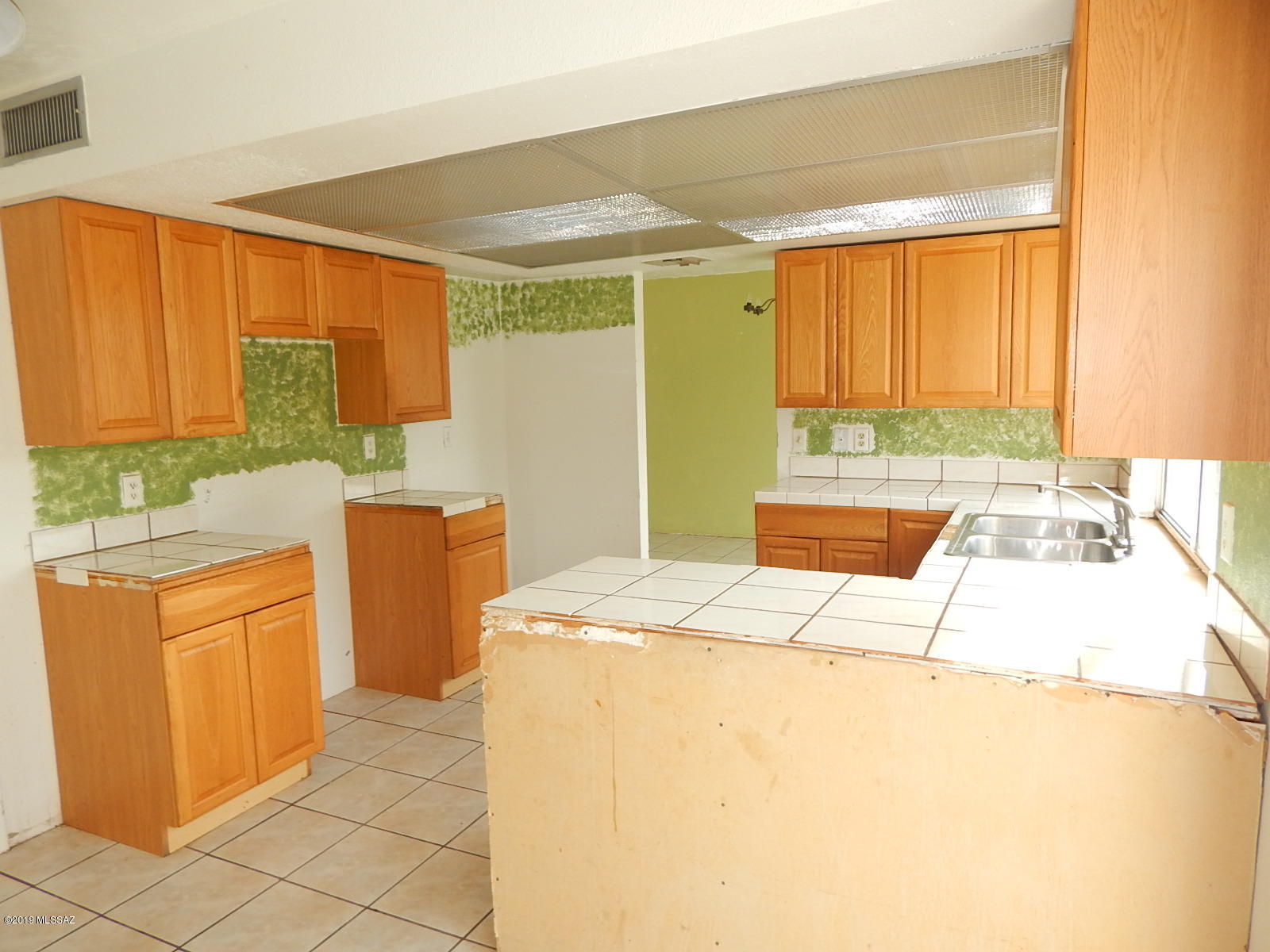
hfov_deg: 76.4
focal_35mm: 22
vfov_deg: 61.1
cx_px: 635
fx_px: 807
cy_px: 476
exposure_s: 1/100
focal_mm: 4
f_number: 3
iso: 125
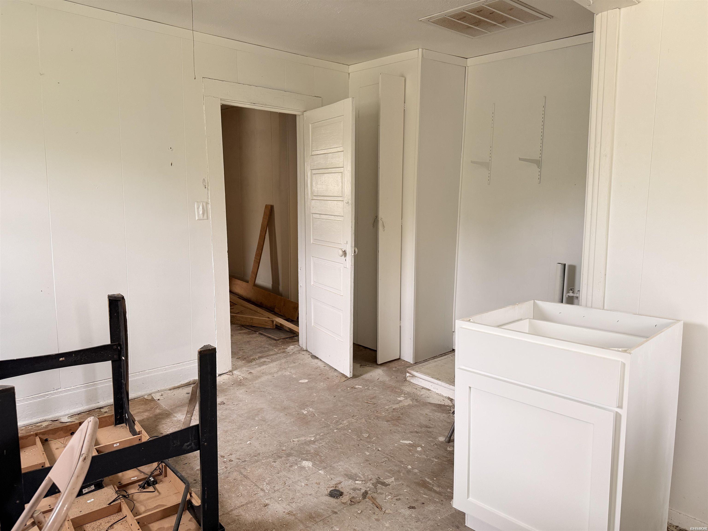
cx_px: 354
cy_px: 266
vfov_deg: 56.8
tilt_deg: -8.7
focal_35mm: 24
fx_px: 491
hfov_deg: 71.6
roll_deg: -0.3
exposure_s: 1/121
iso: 160
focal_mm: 6.76
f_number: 1.78
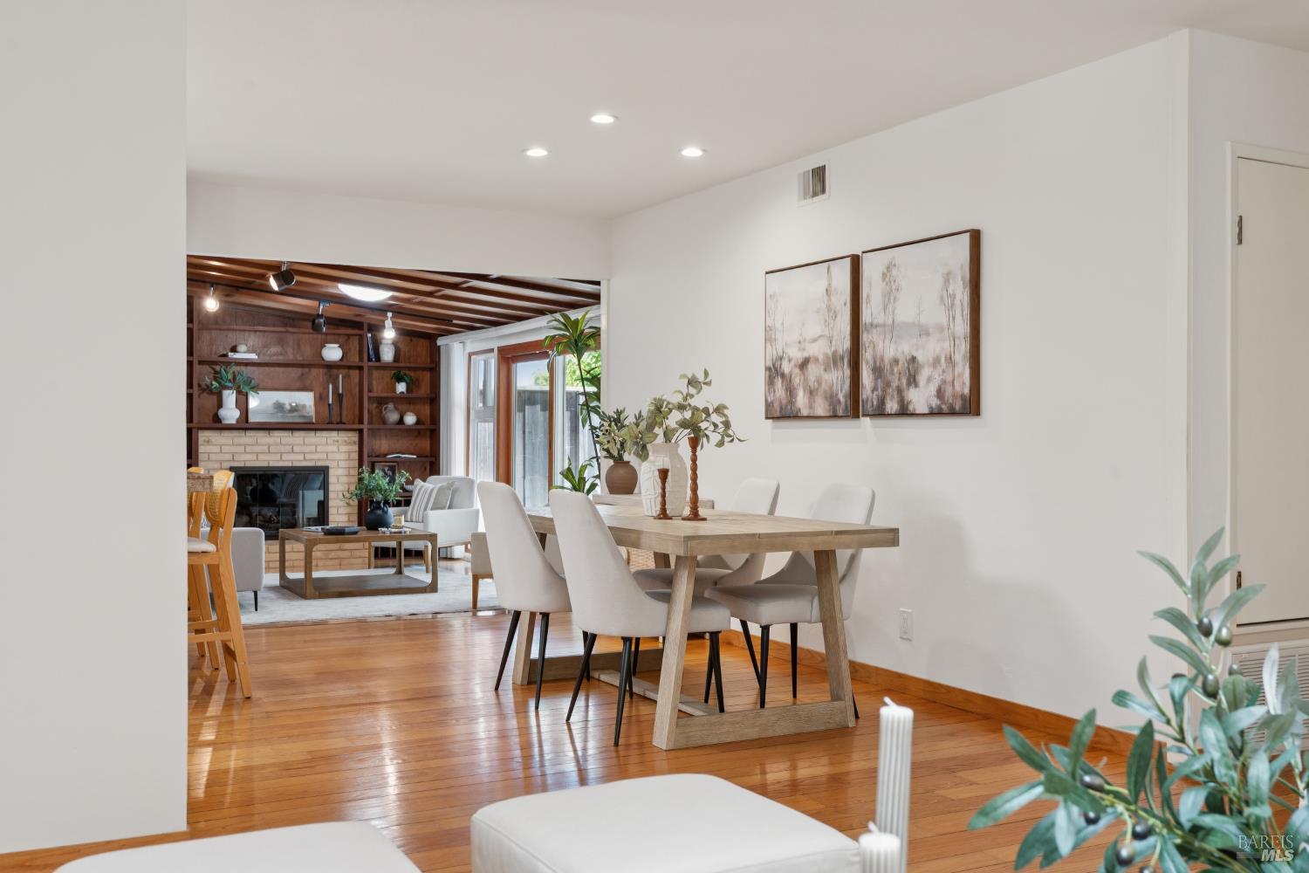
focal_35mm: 35
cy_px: 436
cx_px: 654
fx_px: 1273
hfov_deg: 54.4
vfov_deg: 37.9
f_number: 8
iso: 400
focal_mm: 35
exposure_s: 1/20
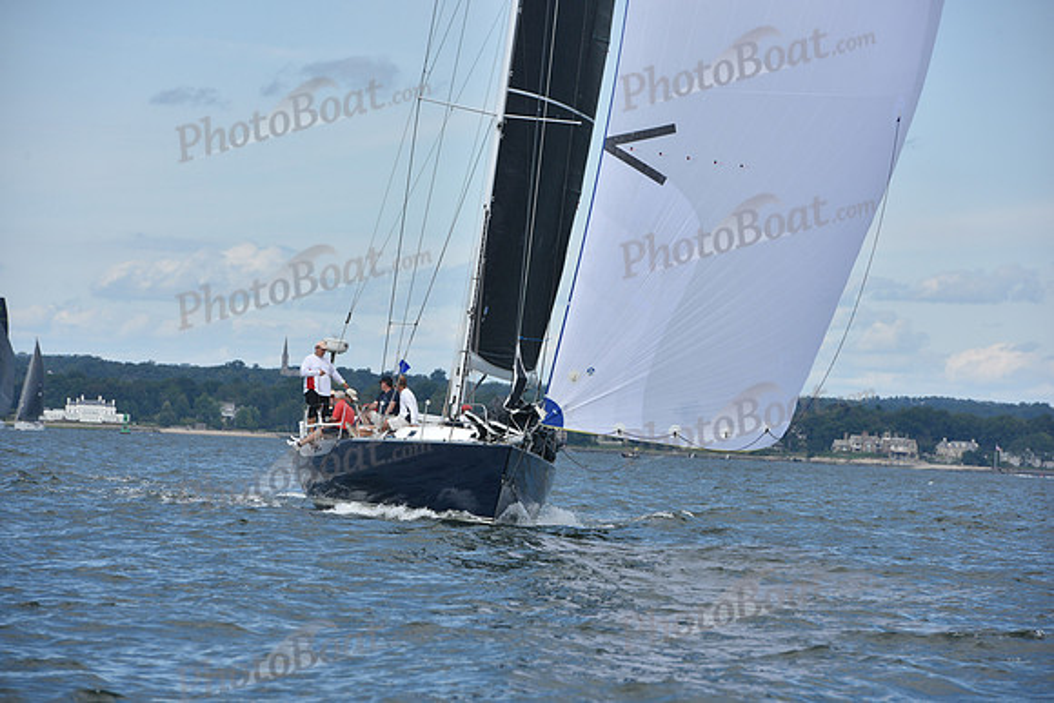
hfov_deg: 10.3
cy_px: 352
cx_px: 527
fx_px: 5857
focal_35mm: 200
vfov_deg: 6.9
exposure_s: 1/1000
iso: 320
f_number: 9
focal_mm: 200
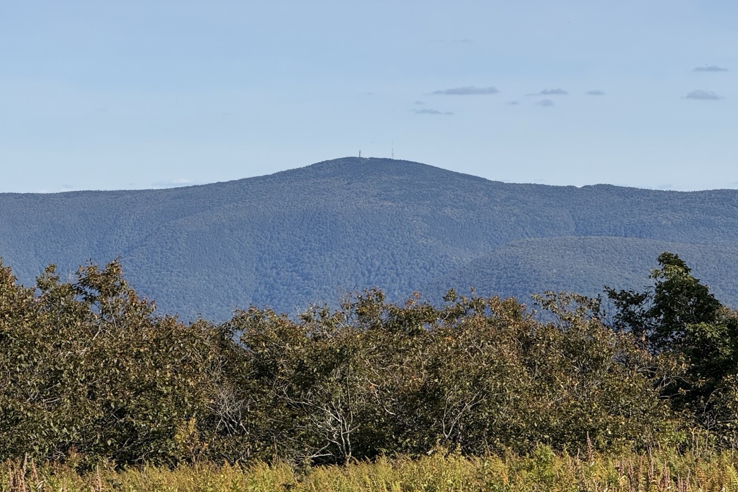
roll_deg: +0.0
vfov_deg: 8.9
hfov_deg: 13.2
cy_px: 221
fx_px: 3178
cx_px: 350
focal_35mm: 155
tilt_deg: +0.5
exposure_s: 1/2024
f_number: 2.8
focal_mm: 15.66
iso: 50
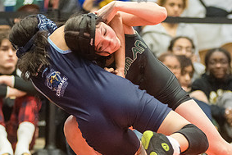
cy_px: 68
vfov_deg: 5.4
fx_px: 1651
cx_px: 142
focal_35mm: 256
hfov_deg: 8.0
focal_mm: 125
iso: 8000
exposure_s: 1/500
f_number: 3.2
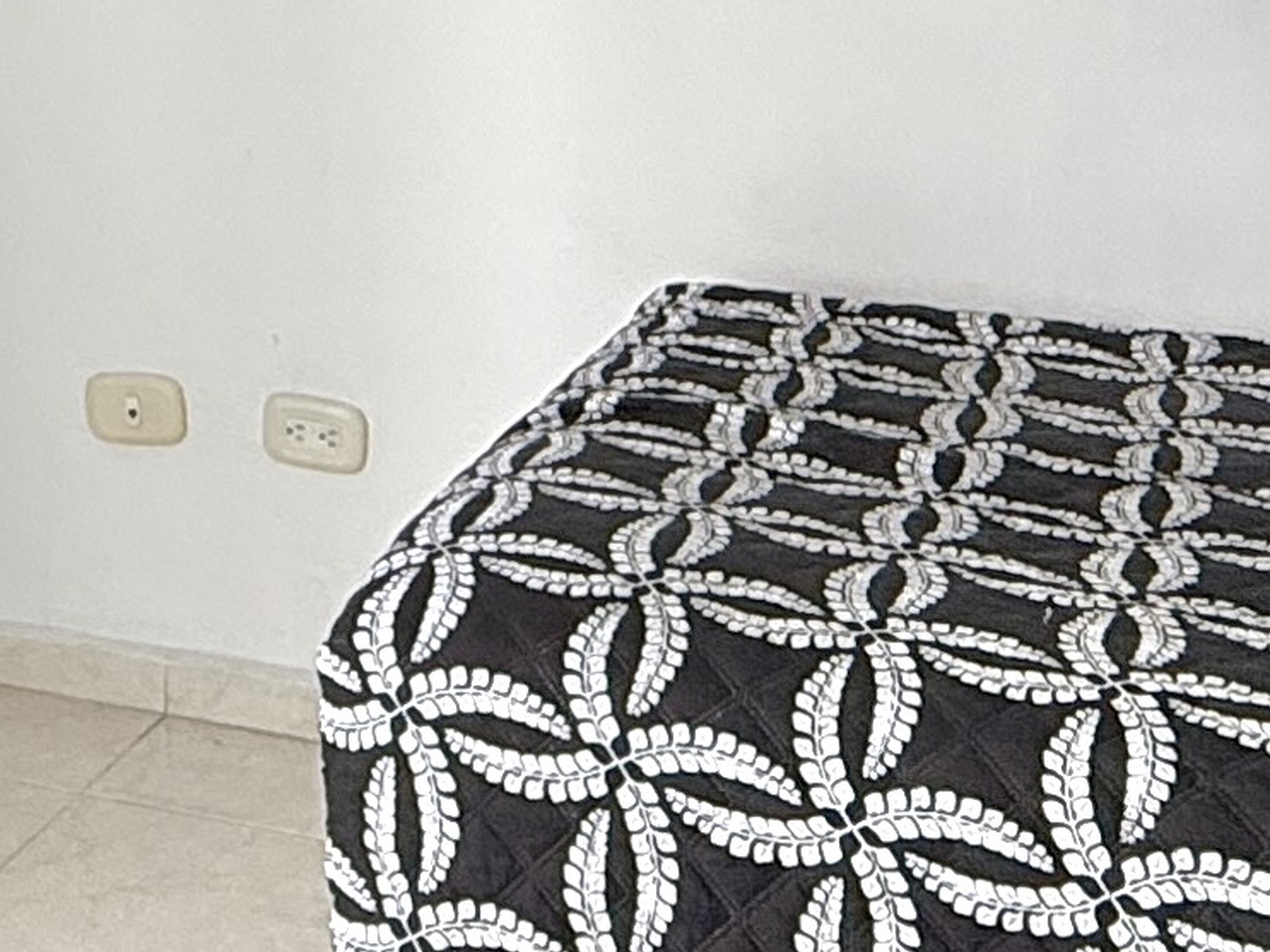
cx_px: 87
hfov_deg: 24.8
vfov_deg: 17.6
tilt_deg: +0.4
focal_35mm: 76
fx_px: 2788
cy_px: -439
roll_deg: +0.8
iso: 160
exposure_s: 1/99
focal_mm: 2.22
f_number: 2.2
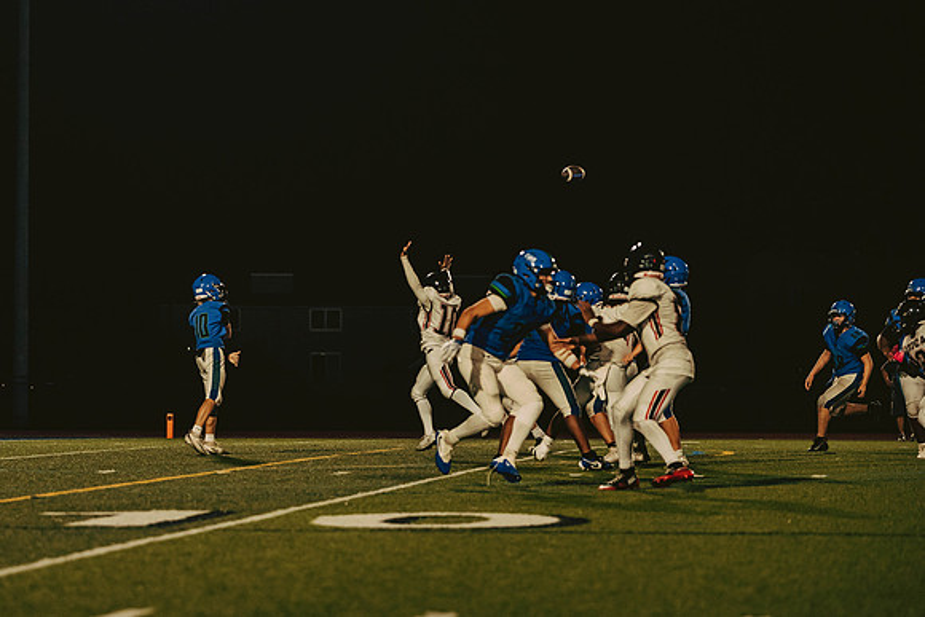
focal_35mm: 131
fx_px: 3362
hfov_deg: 15.7
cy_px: 271
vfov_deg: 10.5
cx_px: 351
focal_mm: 105
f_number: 2.8
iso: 2500
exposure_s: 1/1000
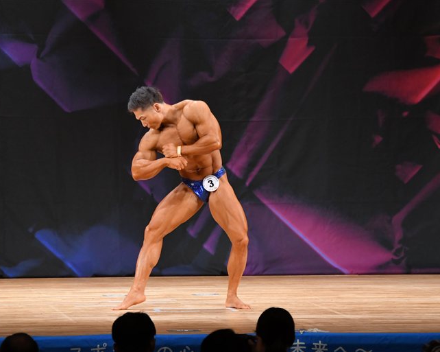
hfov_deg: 6.7
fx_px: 3762
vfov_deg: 5.4
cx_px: 201
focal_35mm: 289
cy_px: 176
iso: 3200
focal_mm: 170
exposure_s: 1/400
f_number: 5.6
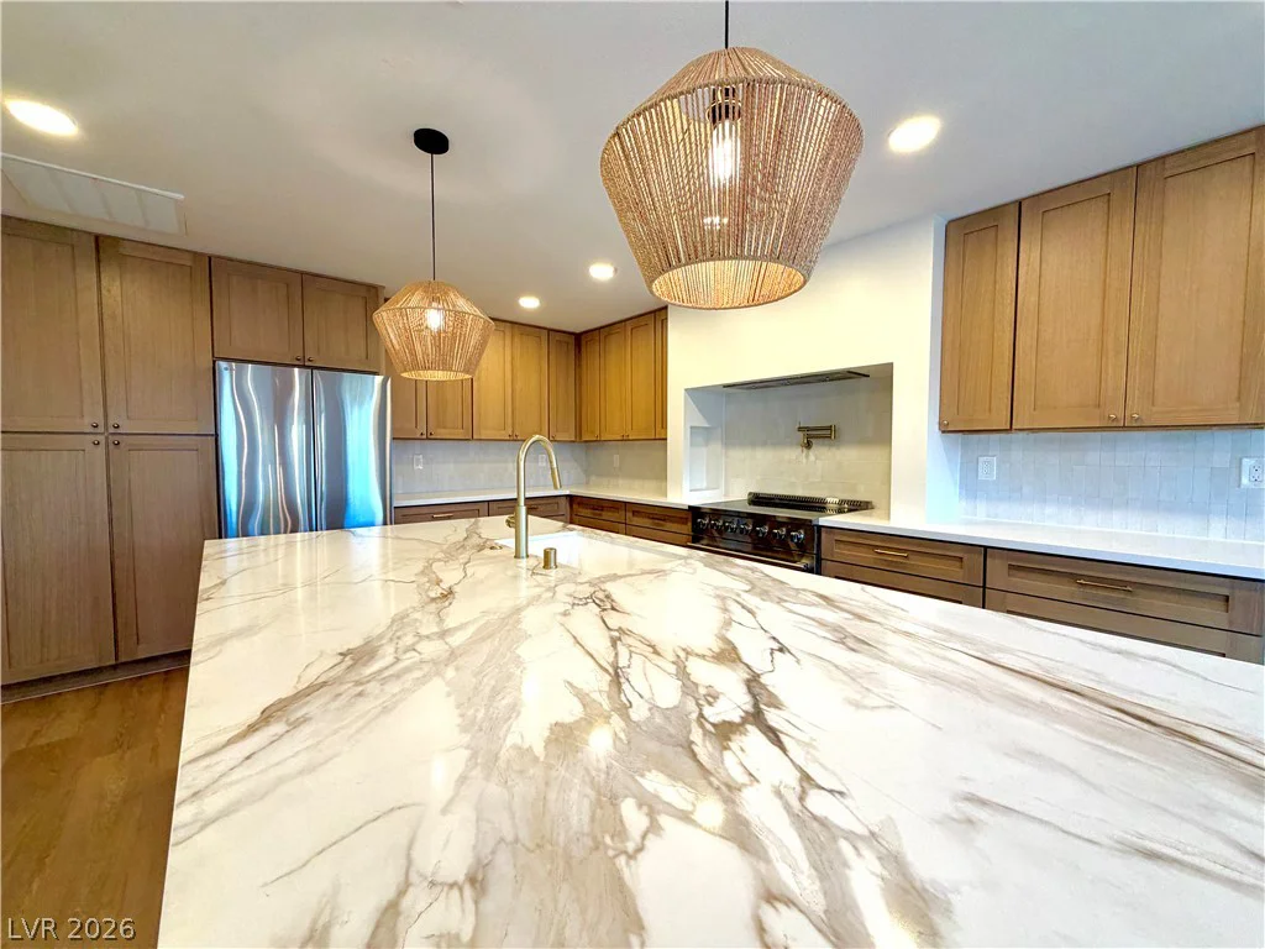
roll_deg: +0.7
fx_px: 512
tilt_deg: -3.3
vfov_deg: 85.7
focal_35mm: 14
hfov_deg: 102.1
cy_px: 474
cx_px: 632
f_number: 2.2
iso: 160
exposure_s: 1/120
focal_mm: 2.22
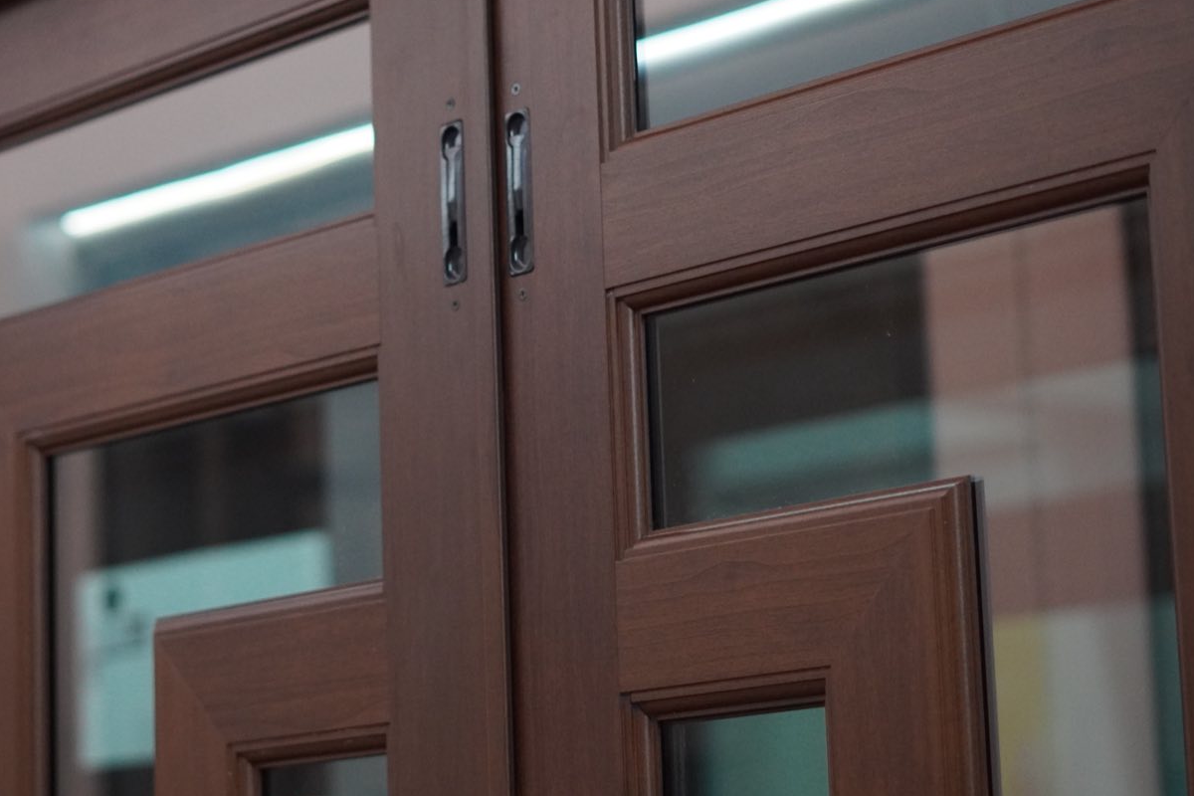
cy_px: 332
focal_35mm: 100
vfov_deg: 13.7
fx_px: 3316
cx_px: 443
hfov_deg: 20.4
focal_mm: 50
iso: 2500
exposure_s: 1/160
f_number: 2
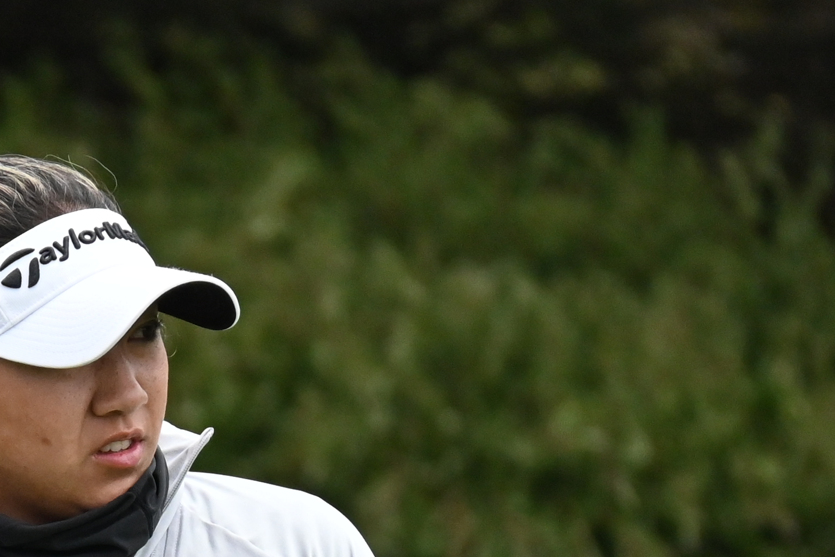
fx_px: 30916
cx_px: 103
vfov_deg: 1.0
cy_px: 703
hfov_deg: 1.5
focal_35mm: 1333
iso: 1100
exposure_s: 1/4000
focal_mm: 250
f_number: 6.3
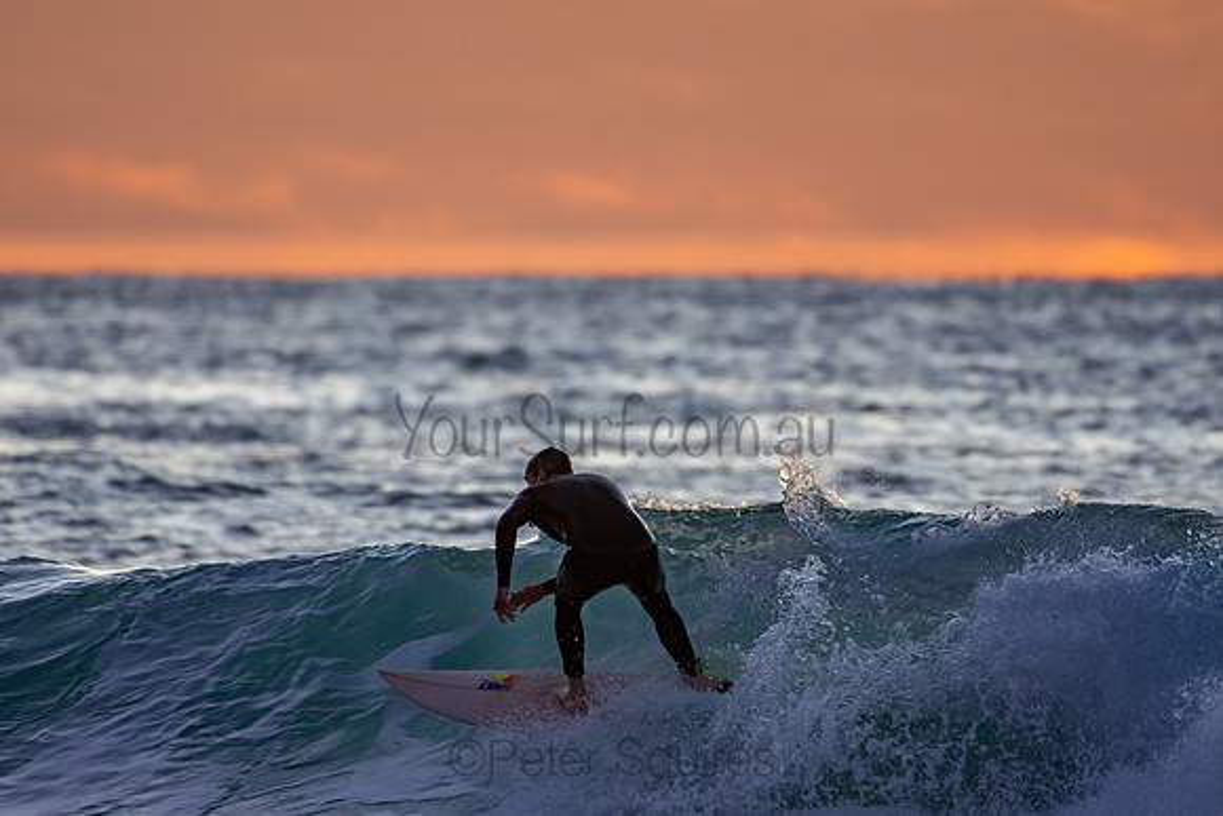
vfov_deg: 1.8
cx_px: 612
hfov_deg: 2.7
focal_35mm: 764
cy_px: 408
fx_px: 25963
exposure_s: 1/250
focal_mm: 500
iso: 800
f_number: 5.6
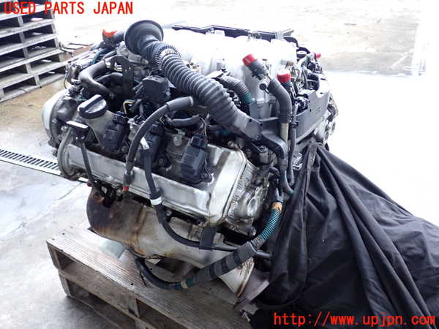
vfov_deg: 44.2
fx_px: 406
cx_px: 220
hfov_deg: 56.8
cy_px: 164
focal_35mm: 32
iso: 250
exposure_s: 1/125
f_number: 2.4
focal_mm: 5.79
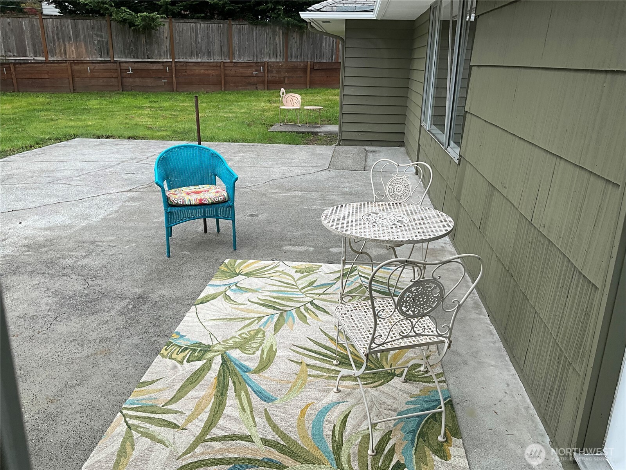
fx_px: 524
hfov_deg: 61.7
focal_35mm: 29
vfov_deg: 48.2
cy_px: 235
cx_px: 313
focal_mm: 3
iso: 25
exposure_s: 1/509
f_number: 1.8
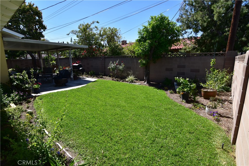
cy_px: 83
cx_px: 124
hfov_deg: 92.4
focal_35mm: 17
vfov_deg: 69.7
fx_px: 119
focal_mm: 11.5
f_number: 11
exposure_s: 1/400
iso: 400
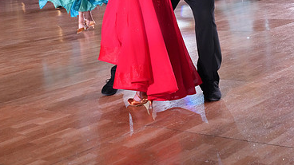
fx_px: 553
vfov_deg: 16.1
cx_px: 152
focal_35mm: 71
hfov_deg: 29.7
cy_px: -48
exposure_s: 1/320
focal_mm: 43
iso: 5000
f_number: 6.3
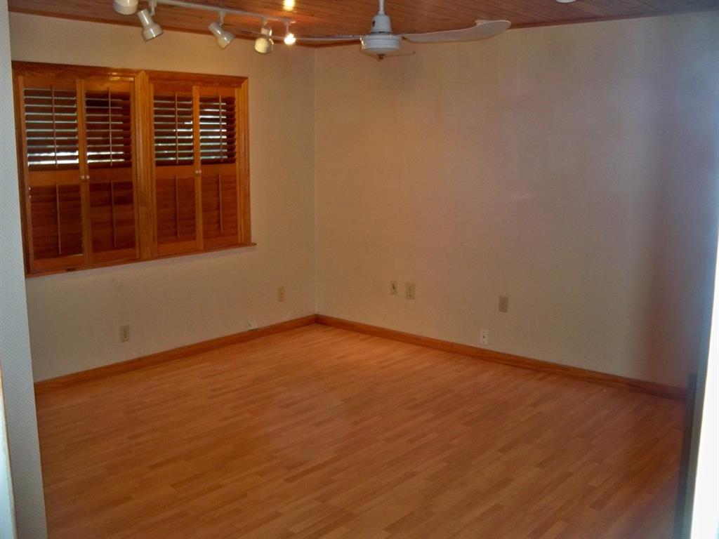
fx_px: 727
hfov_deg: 52.6
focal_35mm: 35
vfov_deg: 40.7
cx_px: 360
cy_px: 270
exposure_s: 1/30
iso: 200
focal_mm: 6.2
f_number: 3.5
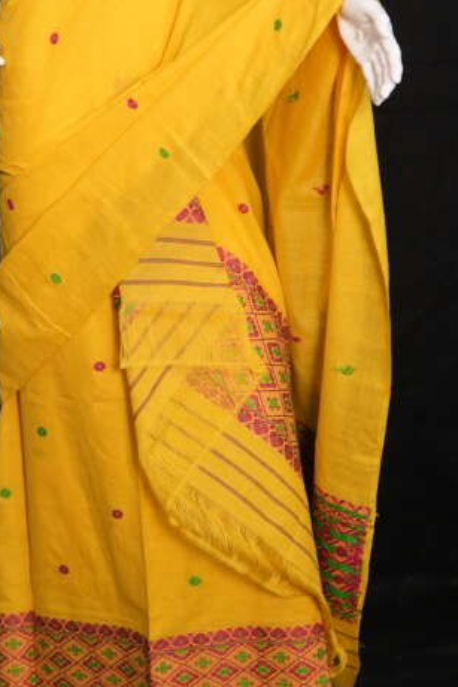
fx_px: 1678
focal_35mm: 88
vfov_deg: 22.9
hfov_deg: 15.5
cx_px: 157
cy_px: 169
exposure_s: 1/160
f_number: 2.8
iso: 800
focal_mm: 30
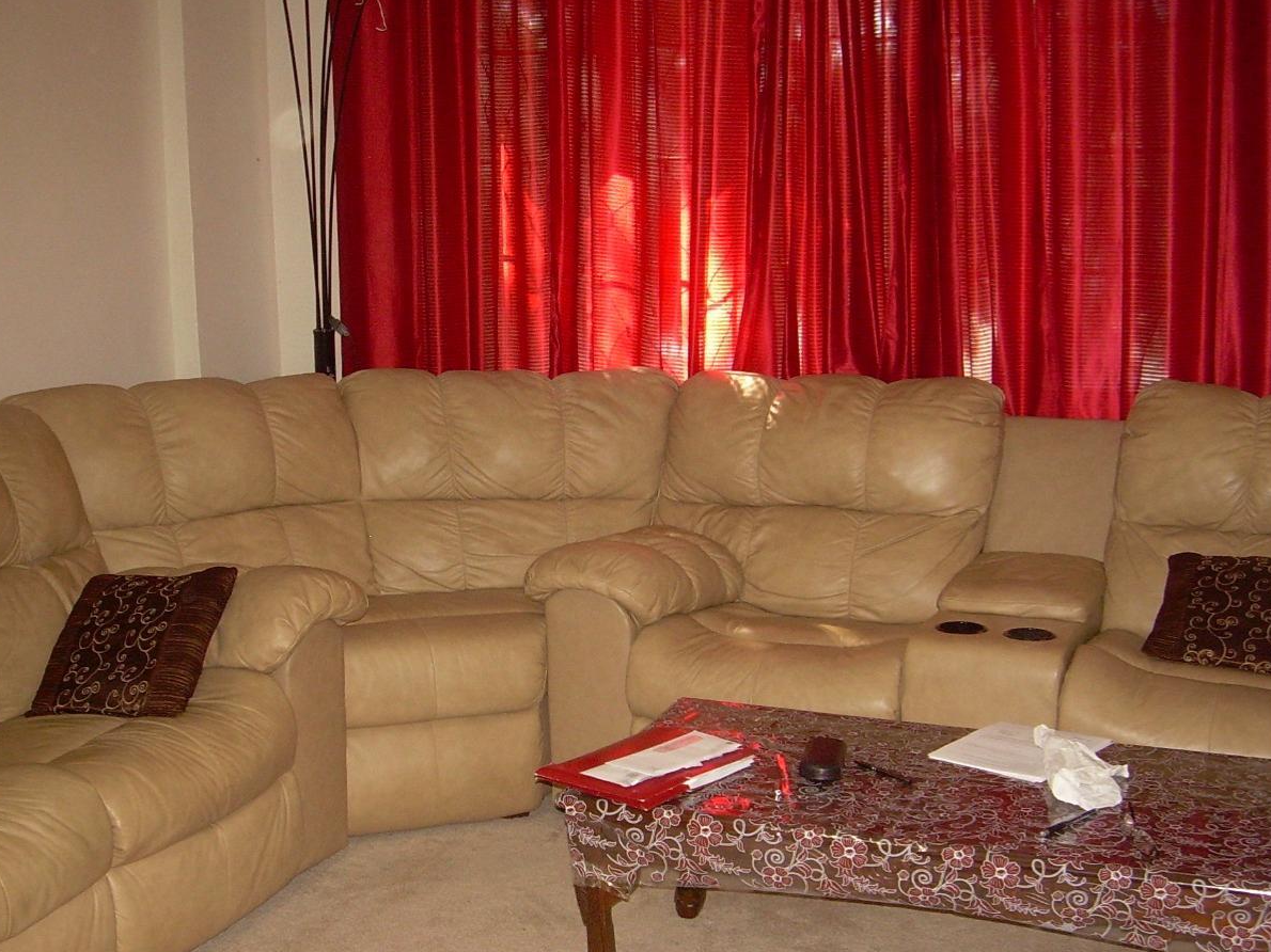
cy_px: 538
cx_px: 515
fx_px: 1689
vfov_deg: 31.5
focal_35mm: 46
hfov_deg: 41.1
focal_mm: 6.3
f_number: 2.8
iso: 200
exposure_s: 1/60
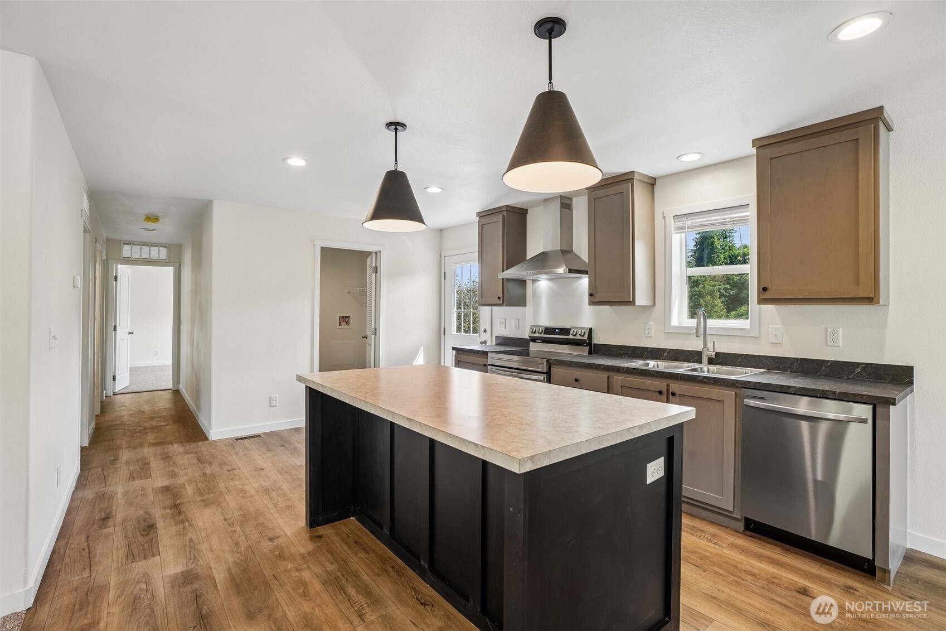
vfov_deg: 73.7
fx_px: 420
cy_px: 316
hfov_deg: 96.7
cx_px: 473
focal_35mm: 16
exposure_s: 1/80
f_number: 8
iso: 400
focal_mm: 16
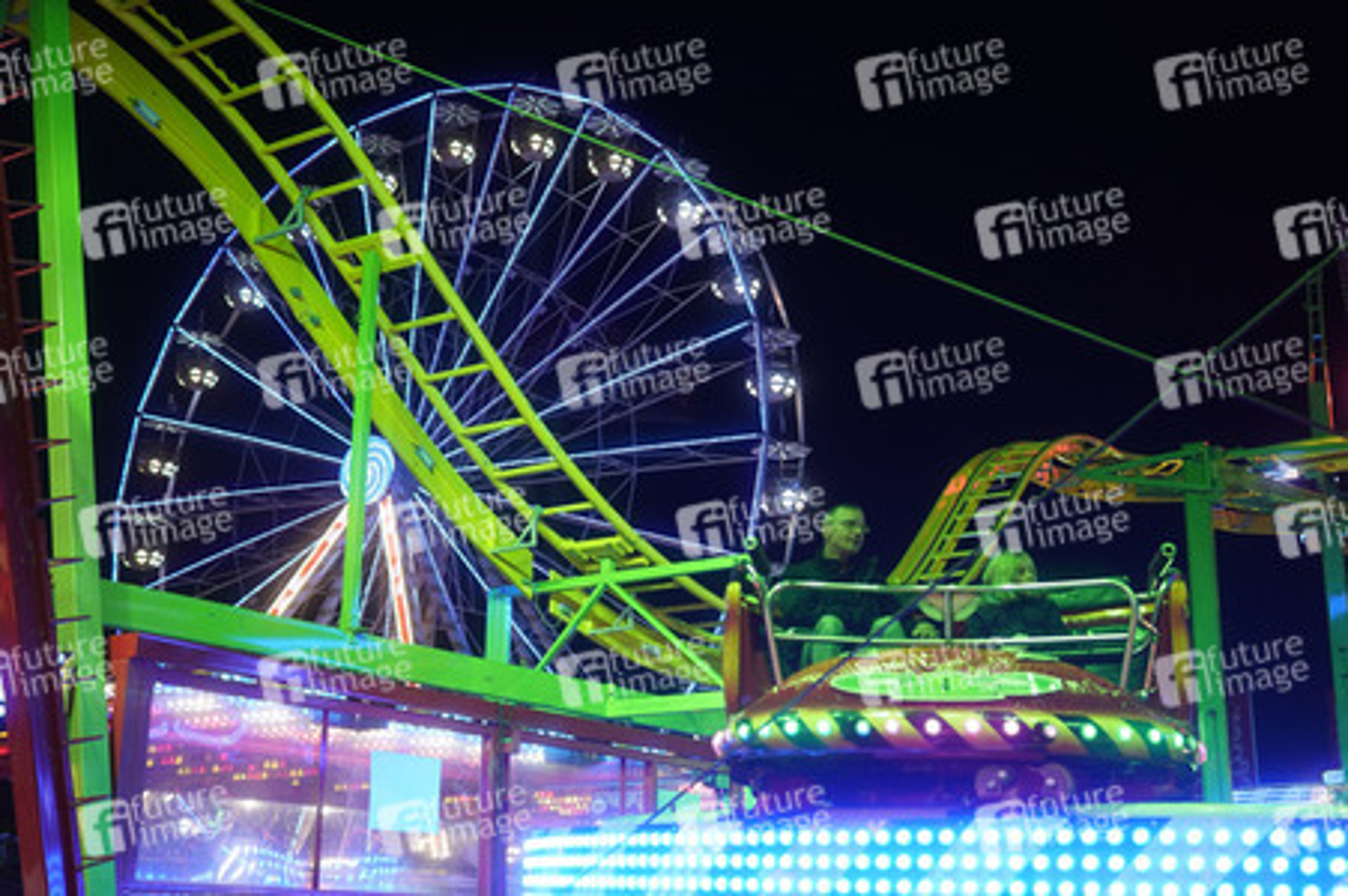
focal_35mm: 45
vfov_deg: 29.8
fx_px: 1684
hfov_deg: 43.6
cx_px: 674
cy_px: 448
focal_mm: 30
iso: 640
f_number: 1.4
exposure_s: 1/800
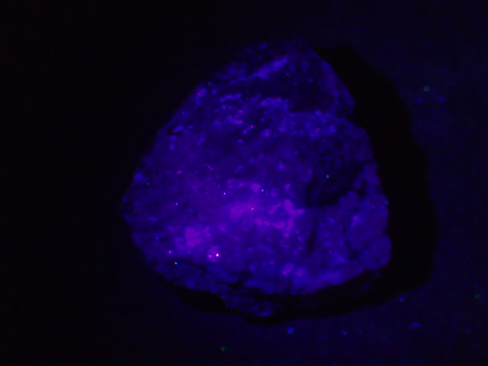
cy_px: 183
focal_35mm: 49
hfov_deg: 38.9
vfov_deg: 29.7
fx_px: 691
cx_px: 244
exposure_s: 1/8
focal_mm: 8.99
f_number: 3.2
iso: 1600
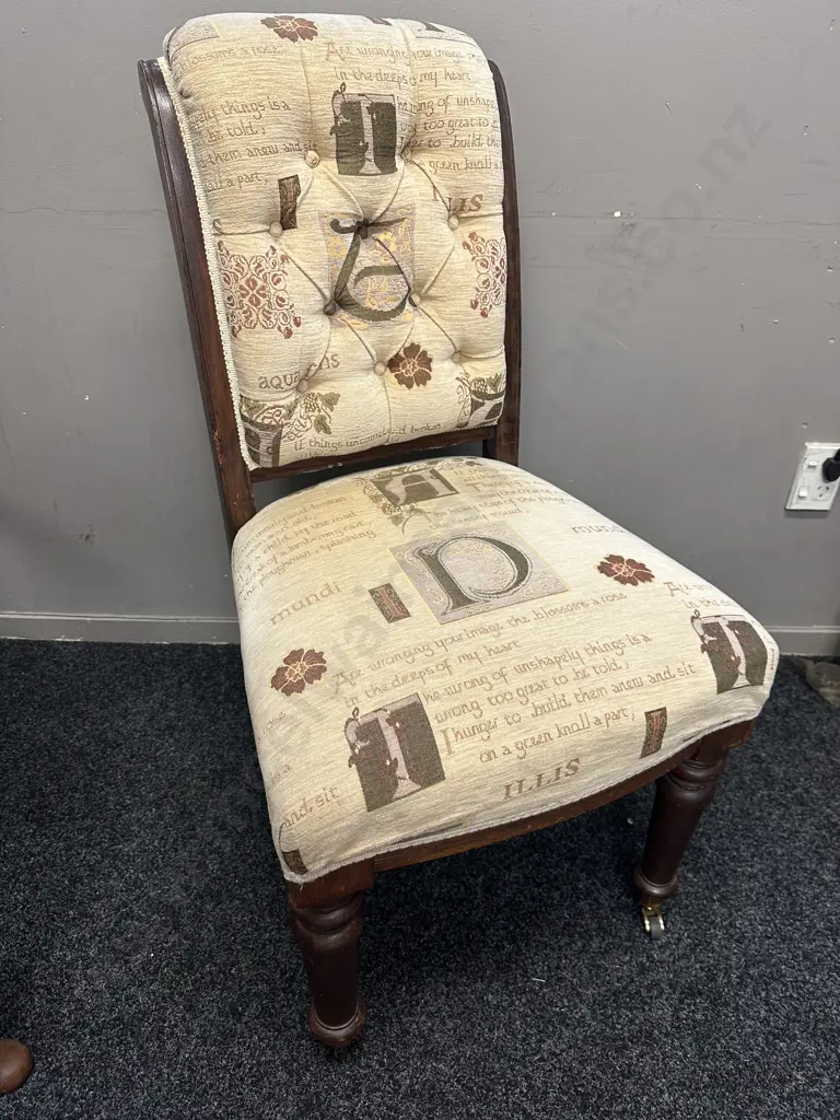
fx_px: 777
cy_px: 560
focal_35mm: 24
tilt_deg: -34.6
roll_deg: -1.6
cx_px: 420
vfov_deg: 71.6
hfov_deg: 56.8
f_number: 1.78
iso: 160
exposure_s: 1/50
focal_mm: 6.86
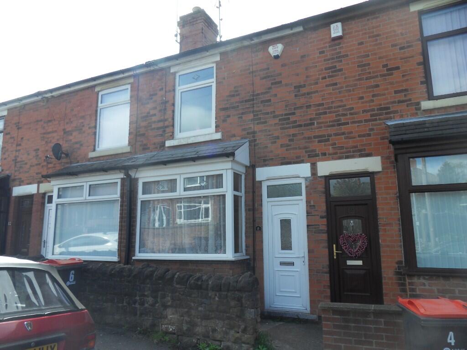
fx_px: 324
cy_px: 175
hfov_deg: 71.6
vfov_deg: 56.8
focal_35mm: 24
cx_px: 234
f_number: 7.5
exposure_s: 1/125
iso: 80
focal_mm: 4.2
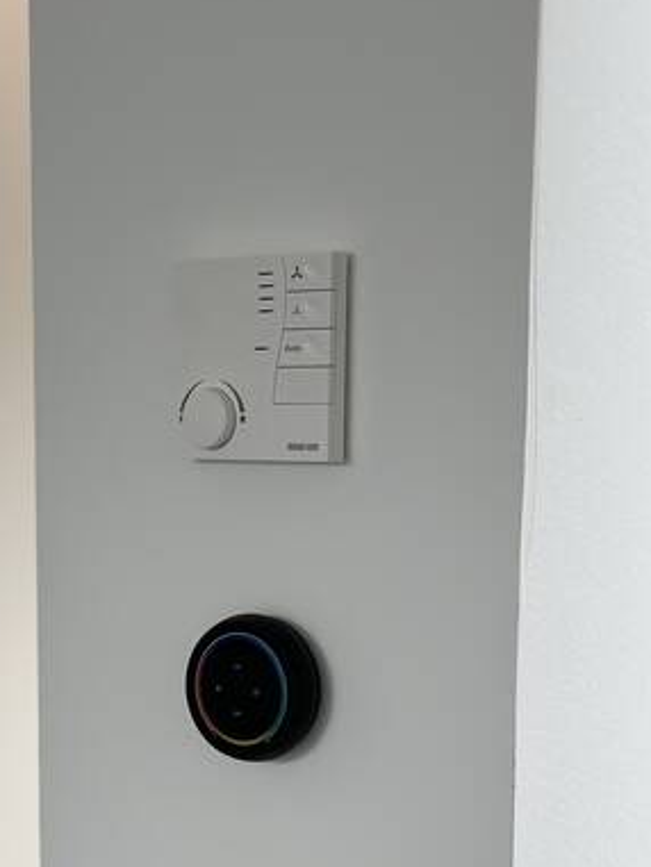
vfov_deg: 22.8
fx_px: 2105
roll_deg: -0.1
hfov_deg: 17.4
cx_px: 96
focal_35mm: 84
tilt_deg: -9.4
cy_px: 743
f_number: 1.78
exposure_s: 1/246
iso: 100
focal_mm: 6.86
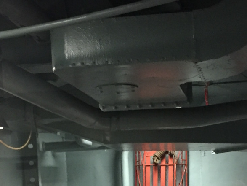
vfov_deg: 17.5
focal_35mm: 79
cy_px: 243
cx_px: 153
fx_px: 564
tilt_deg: -2.8
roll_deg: +1.7
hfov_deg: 24.6
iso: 250
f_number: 2.2
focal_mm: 4.15
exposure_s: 1/20
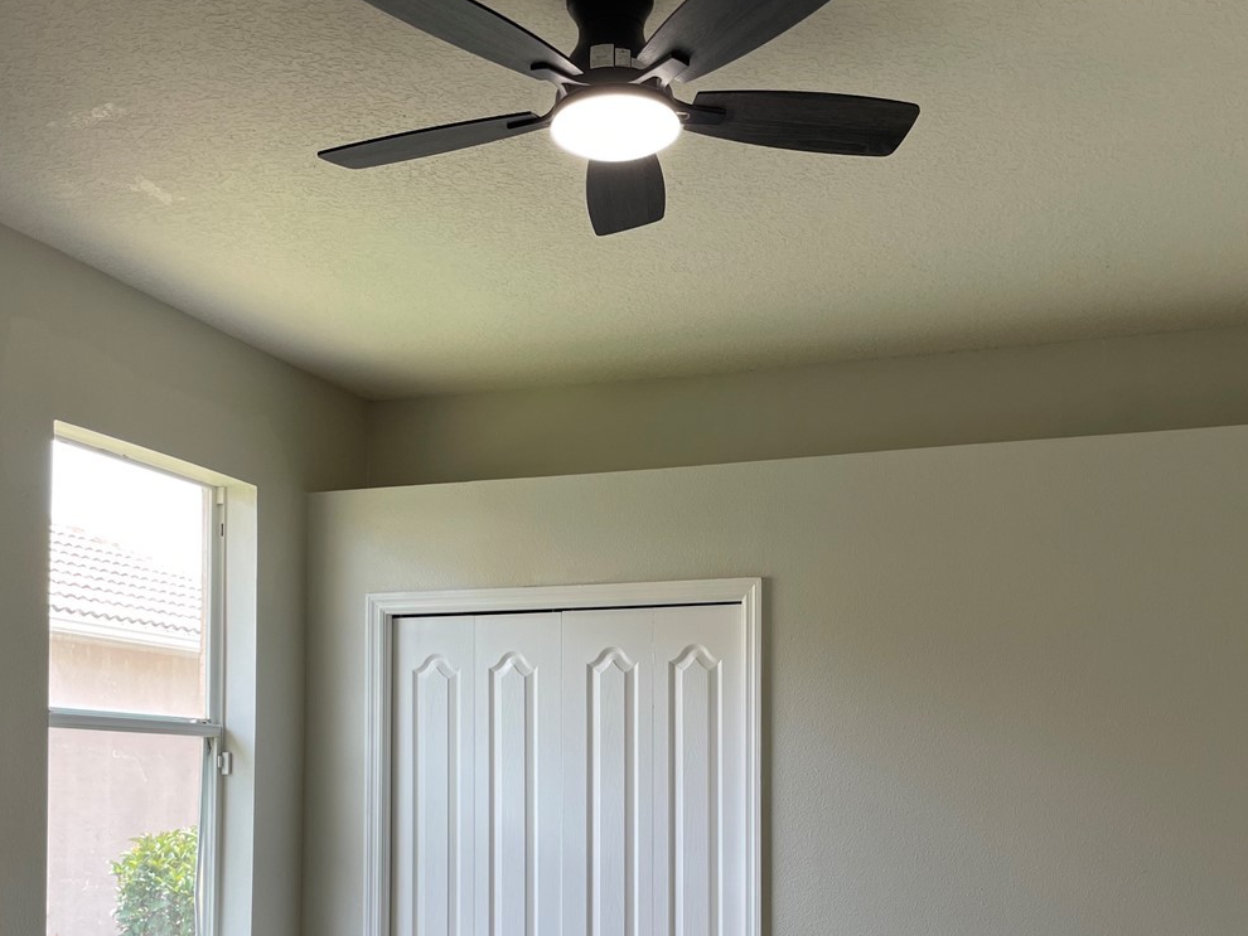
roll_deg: -0.8
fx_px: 1515
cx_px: 677
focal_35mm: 42
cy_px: 745
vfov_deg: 33.4
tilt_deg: +0.3
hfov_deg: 44.7
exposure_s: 1/142
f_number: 1.6
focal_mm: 4.2
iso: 32
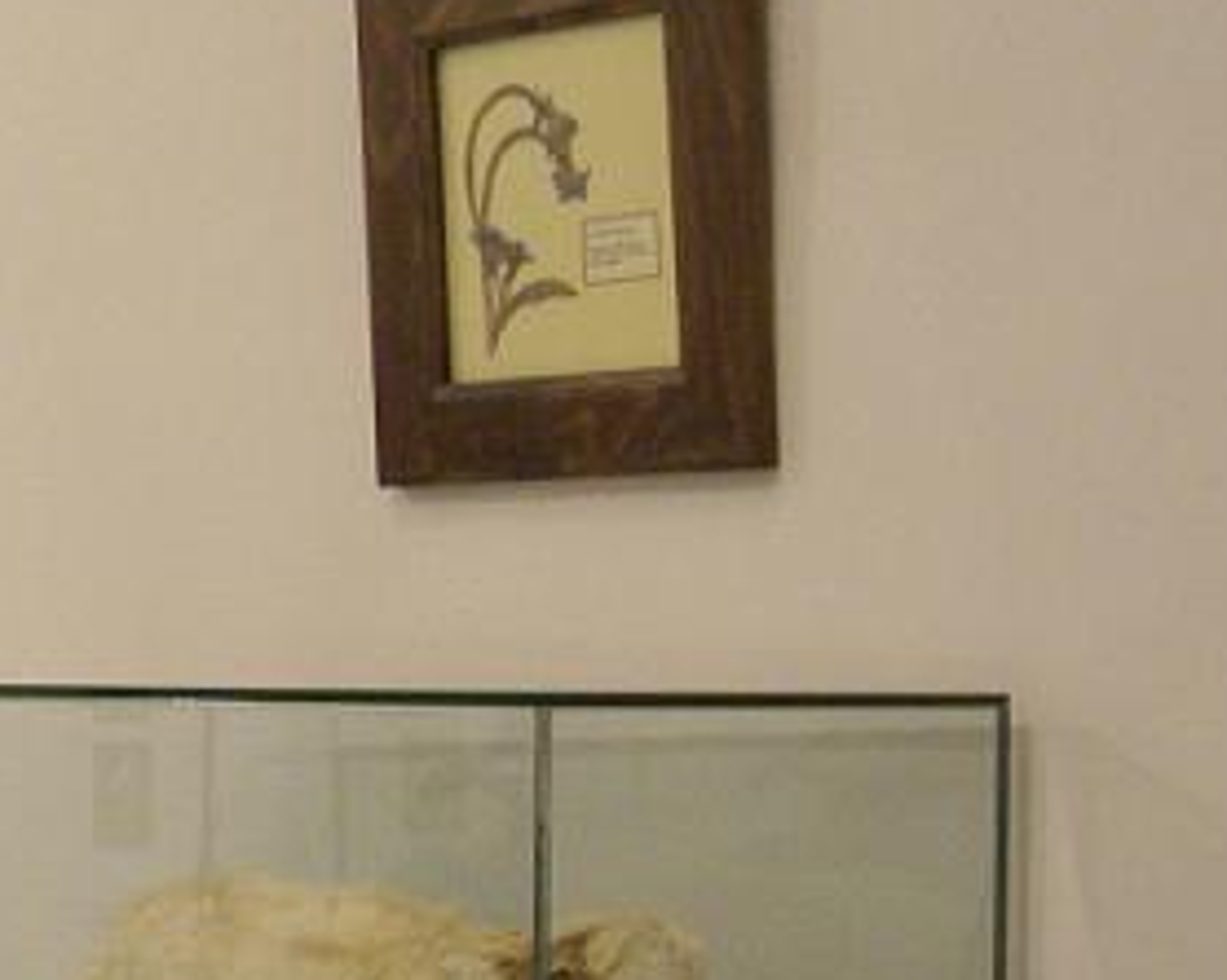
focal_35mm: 117
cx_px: -375
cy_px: 616
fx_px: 4246
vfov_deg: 13.2
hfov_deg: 15.6
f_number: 2.8
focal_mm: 7.9
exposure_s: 1/40
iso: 400
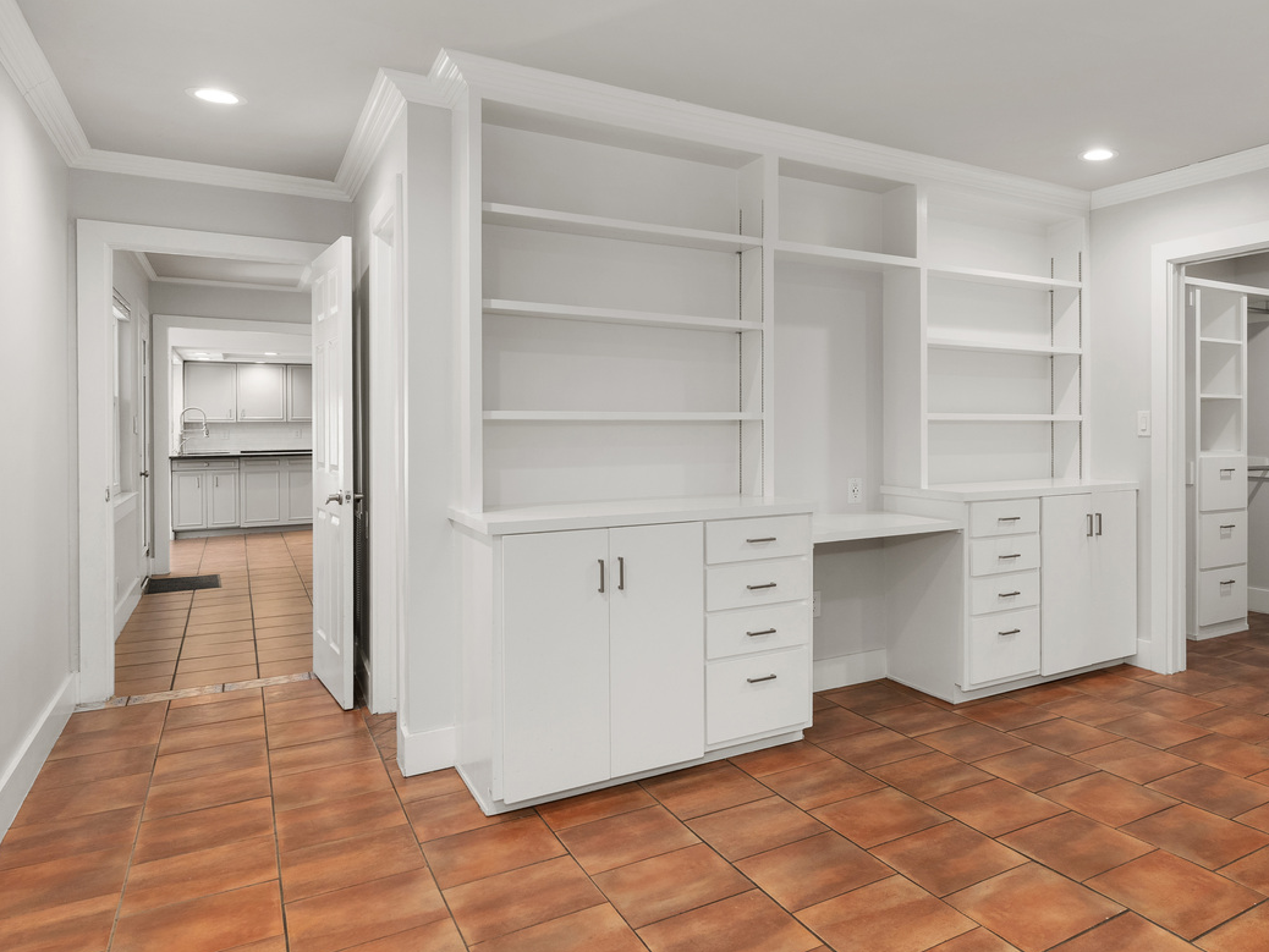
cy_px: 444
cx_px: 897
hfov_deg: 68.5
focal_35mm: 24
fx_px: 880
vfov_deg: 56.8
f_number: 7.1
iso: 320
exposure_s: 1/60
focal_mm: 16
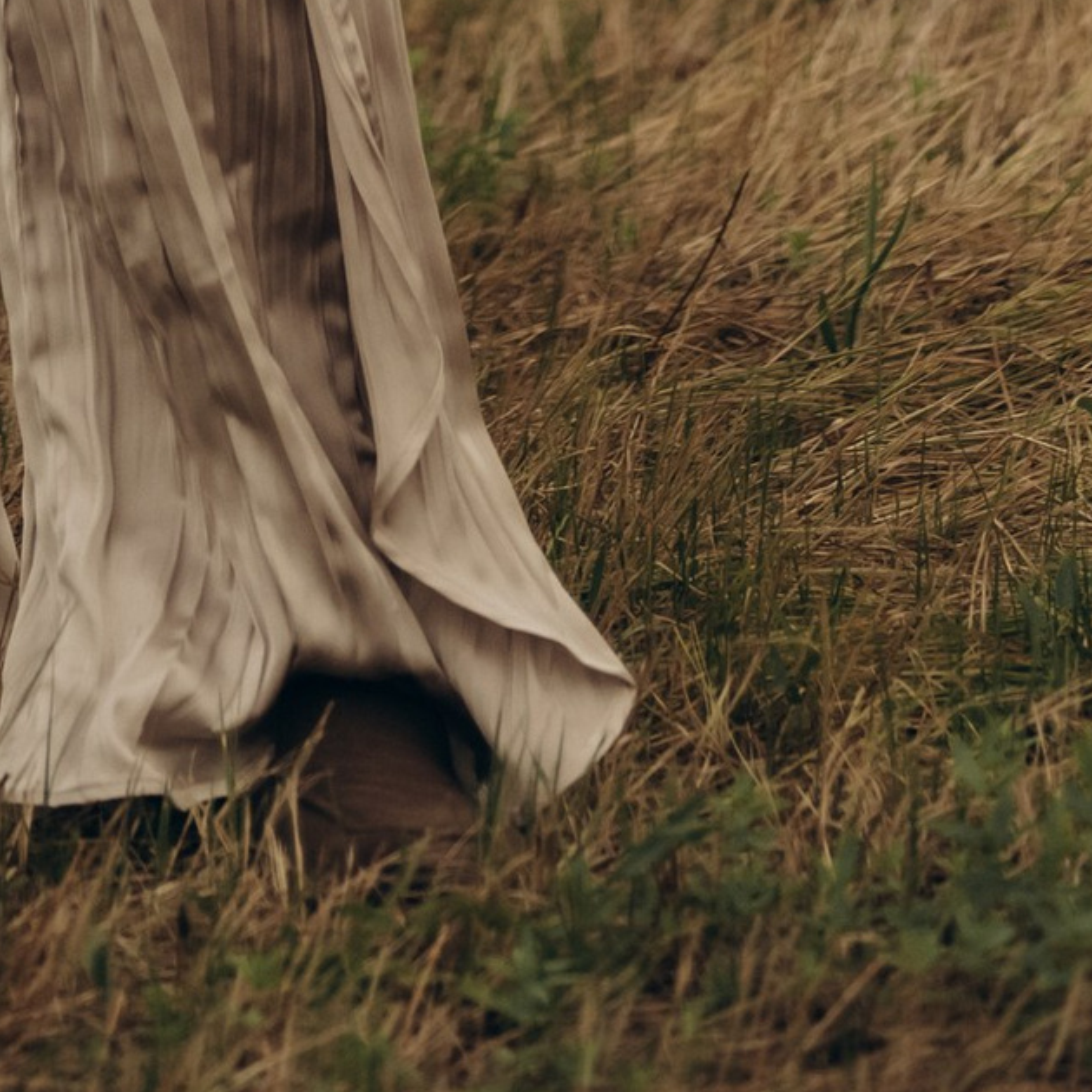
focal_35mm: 259
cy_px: -2077
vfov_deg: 6.3
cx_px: -309
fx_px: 9244
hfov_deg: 6.7
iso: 125
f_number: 1.8
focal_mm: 50
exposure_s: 1/2000
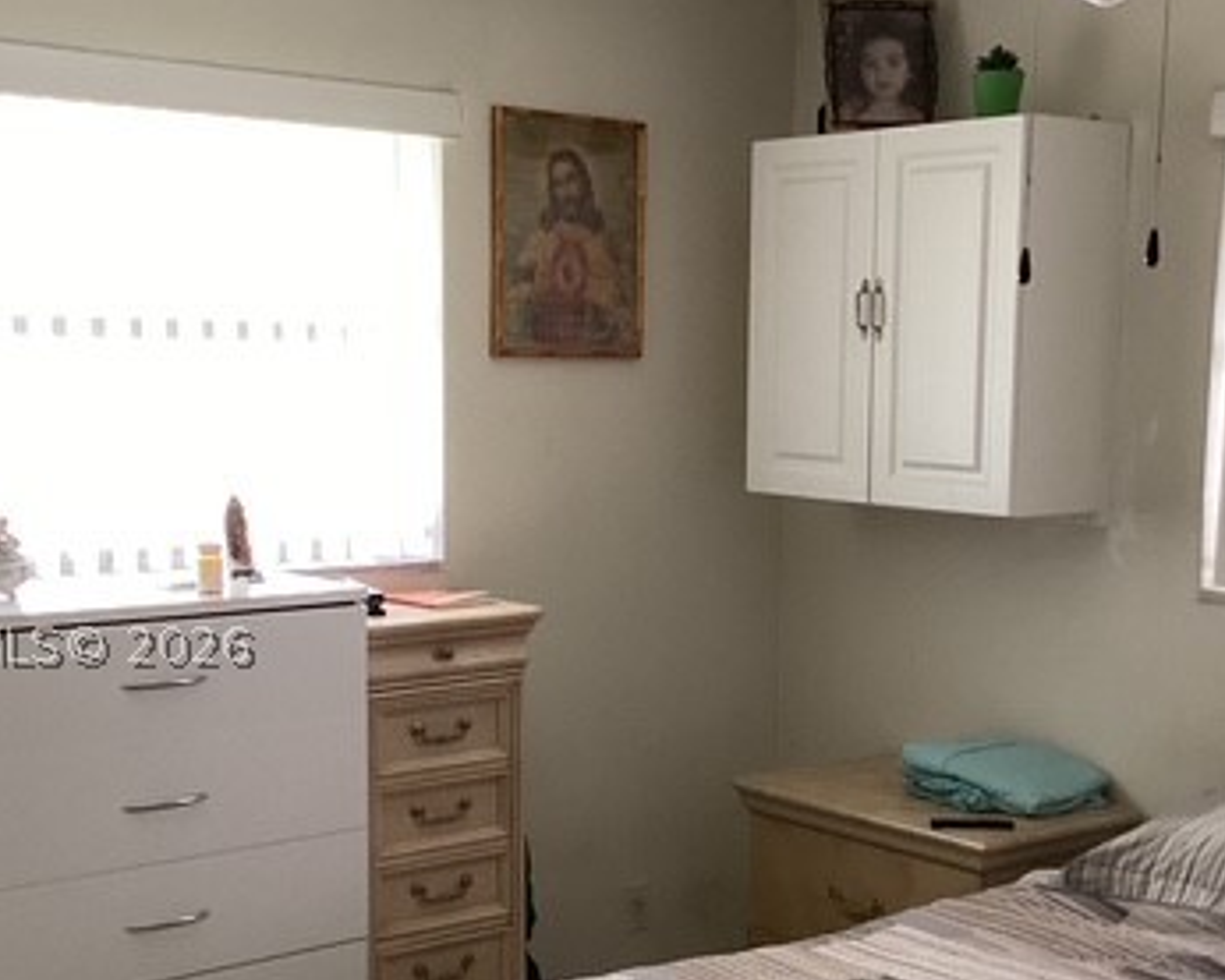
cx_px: 676
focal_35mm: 56
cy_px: 644
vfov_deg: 27.0
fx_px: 2031
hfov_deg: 33.5
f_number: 2.4
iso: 125
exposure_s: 1/50
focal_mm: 3.3
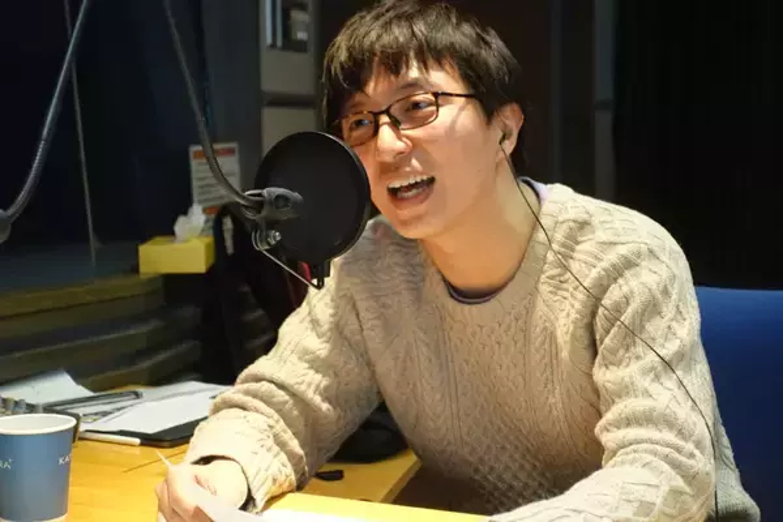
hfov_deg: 28.8
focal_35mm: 70
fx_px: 1522
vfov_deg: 19.5
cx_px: 392
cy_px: 261
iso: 3200
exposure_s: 1/250
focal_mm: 25.64
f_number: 2.8
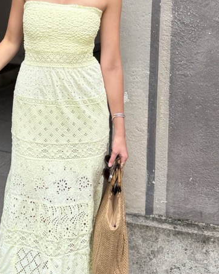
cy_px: 22
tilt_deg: -5.4
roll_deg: -0.6
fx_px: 535
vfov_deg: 27.6
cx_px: 20
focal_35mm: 66
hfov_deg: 22.5
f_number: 1.78
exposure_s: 1/598
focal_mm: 6.76
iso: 80
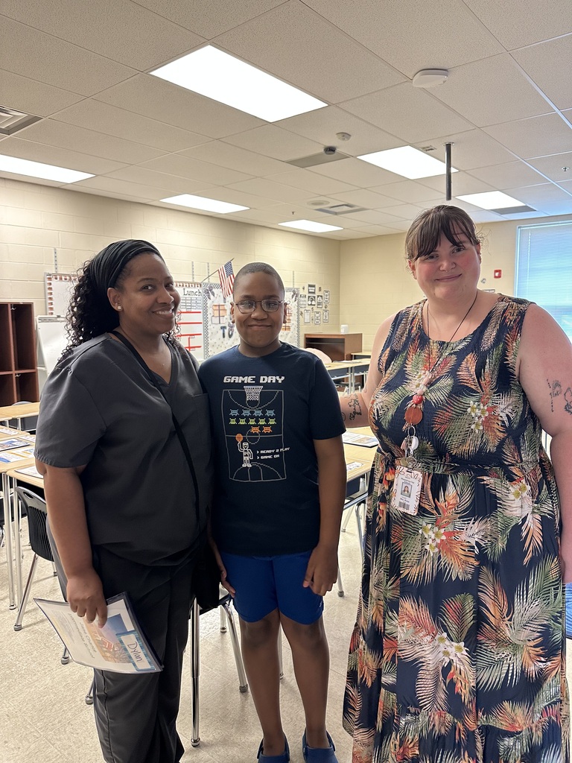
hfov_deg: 56.8
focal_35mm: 24
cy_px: 382
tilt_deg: -6.0
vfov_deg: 71.6
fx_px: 529
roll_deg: +0.0
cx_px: 286
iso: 250
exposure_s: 1/60
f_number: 1.78
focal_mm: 6.86
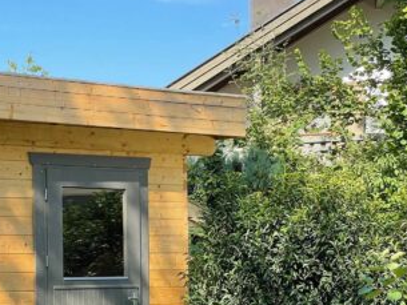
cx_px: 48
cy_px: 318
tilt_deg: -1.8
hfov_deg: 16.8
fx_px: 1364
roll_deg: +1.5
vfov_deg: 12.6
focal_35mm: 116
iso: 25
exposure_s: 1/353
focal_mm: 6
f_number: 2
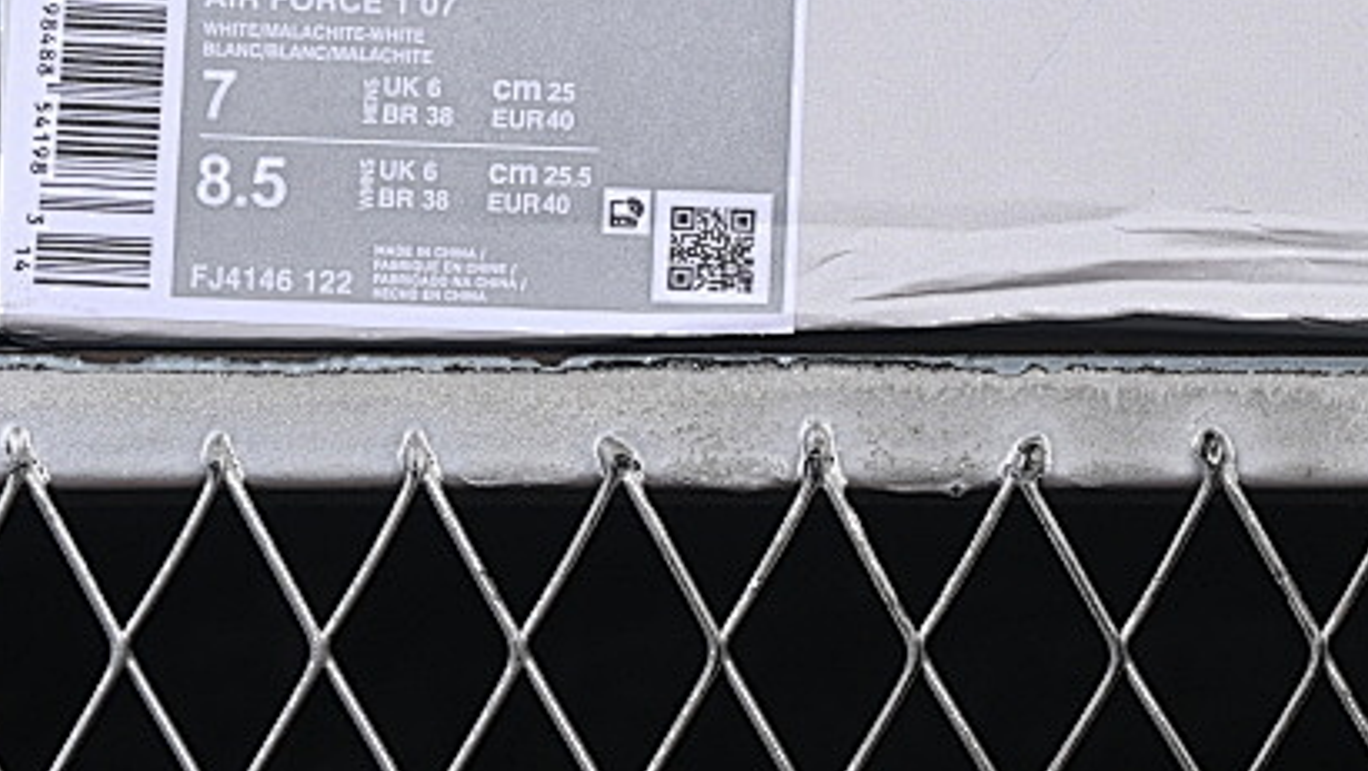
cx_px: 1058
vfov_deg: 5.8
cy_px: -401
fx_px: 7512
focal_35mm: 207
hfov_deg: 10.4
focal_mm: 50
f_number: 8
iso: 160
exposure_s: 1/80
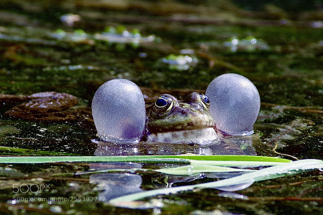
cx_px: 162
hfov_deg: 4.9
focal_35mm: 420
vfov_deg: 3.3
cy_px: 108
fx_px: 3768
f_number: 7.1
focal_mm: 420
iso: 800
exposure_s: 1/800
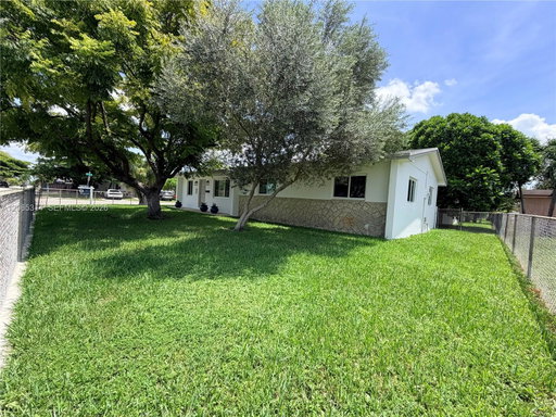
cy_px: 208
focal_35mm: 14
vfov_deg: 85.7
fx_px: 225
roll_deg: -3.0
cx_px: 278
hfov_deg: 102.1
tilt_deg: -2.0
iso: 40
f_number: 2.2
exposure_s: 1/751
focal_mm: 2.22
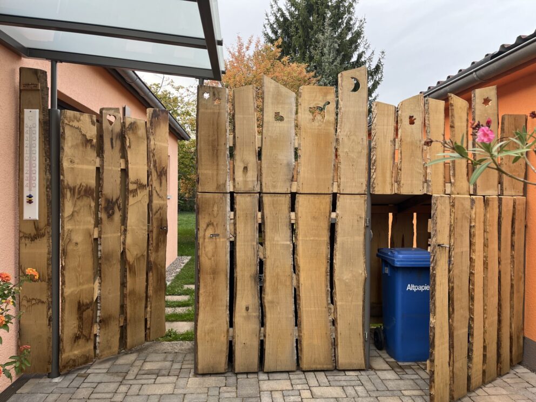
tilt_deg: -1.6
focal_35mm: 26
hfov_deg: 67.3
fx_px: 403
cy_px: 201
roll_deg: -0.6
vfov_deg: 53.1
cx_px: 268
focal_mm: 5.1
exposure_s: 1/164
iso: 64
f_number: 1.6
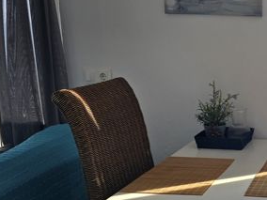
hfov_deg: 29.3
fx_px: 440
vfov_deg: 25.6
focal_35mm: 57
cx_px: 316
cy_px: 119
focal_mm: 6.3
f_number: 1.7
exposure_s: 1/137
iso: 12
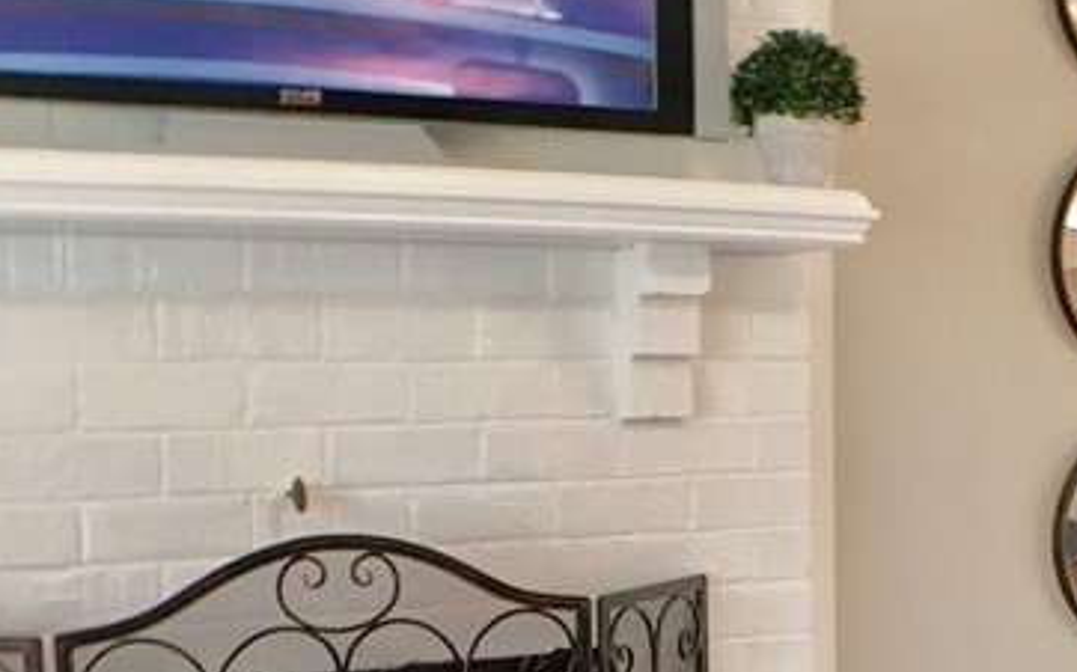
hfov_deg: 23.5
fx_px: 2553
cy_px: 648
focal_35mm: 87
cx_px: 872
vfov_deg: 14.8
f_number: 2.2
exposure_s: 1/30
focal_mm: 4.15
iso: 100
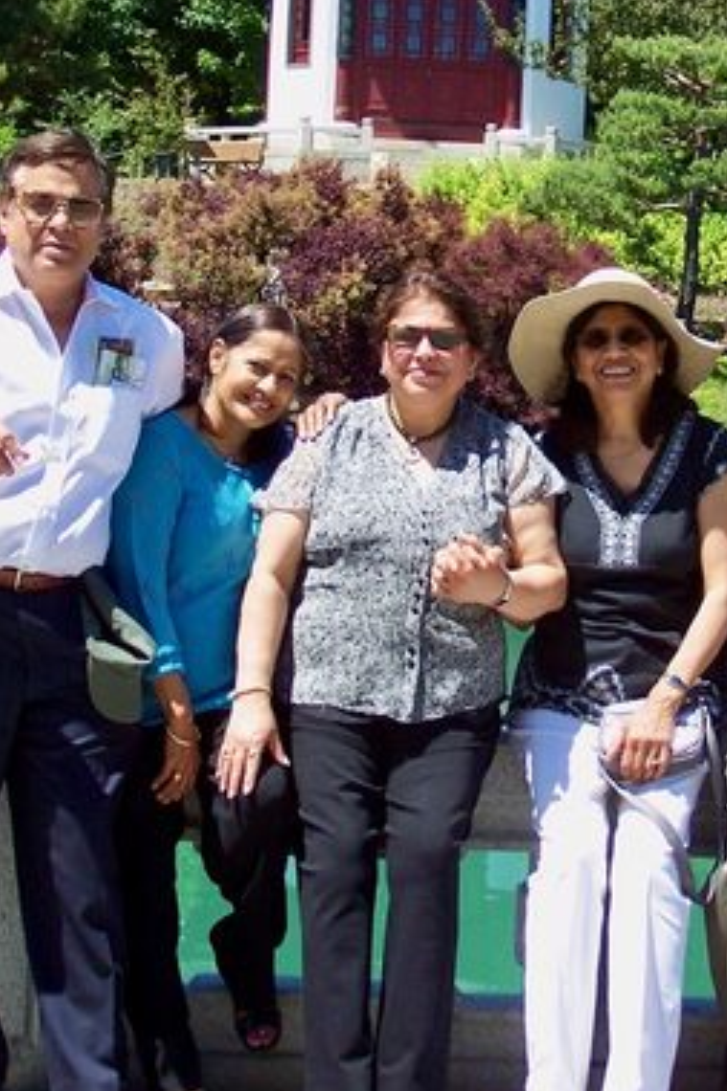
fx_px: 2941
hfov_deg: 14.0
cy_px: 353
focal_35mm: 97
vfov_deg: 21.0
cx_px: 572
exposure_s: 1/750
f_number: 3.1
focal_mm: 9.8
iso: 80
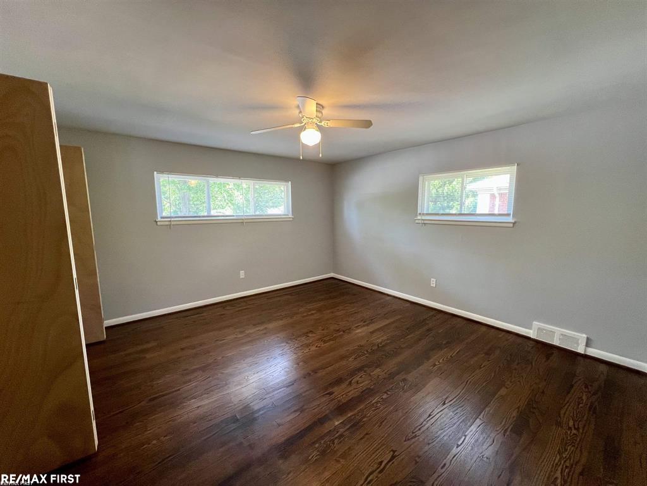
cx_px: 324
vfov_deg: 89.9
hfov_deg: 106.2
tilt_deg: -7.0
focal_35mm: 13
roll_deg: +0.4
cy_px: 243
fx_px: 243
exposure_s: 1/60
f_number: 1.8
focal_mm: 1.57
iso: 250
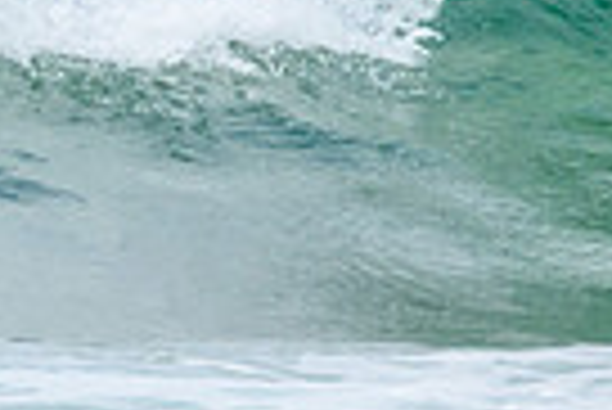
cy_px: -241
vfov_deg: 0.4
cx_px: -477
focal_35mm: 3417
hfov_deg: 0.6
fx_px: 58150
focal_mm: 800
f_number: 11
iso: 1250
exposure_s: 1/2000
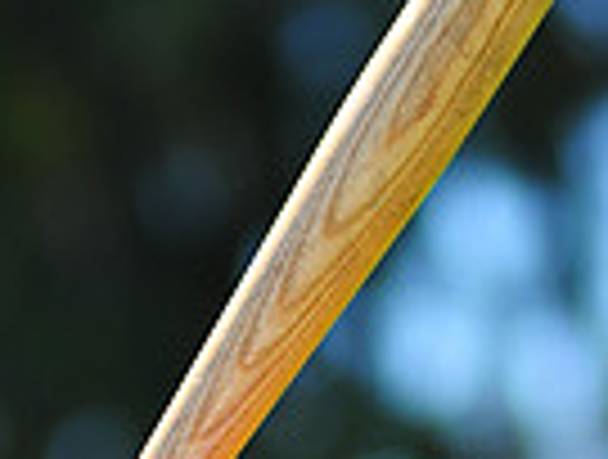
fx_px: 13050
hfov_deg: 2.7
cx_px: 378
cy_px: 1026
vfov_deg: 2.0
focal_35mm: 741
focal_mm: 180
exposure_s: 1/800
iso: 200
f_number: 4
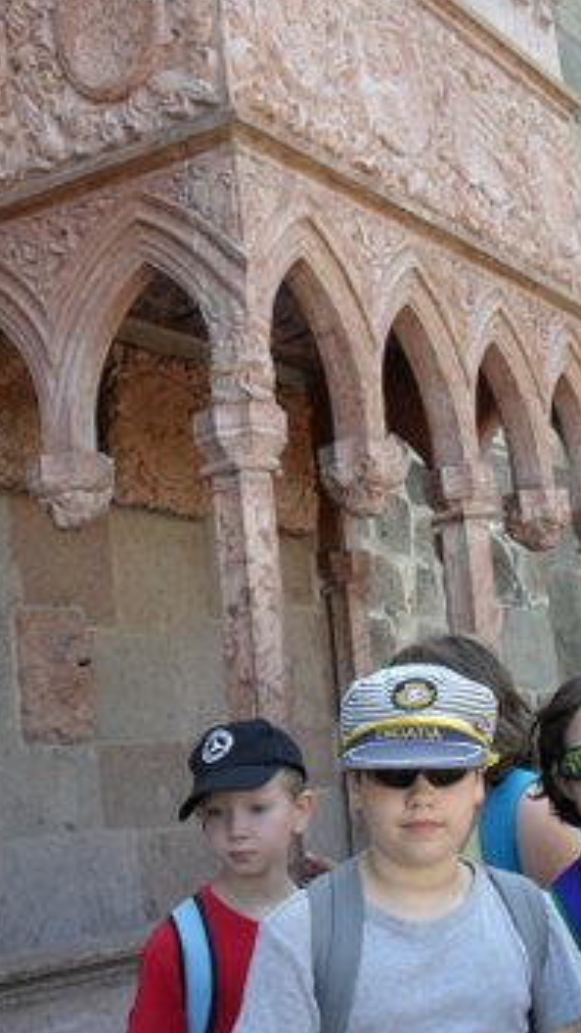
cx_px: 261
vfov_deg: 39.9
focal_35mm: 52
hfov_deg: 23.0
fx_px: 1424
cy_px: 508
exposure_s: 1/125
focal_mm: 6.3
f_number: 3.2
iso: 100
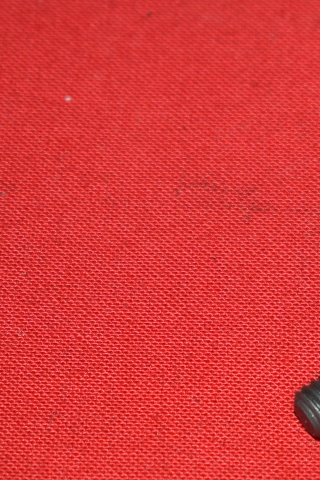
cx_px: 476
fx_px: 2933
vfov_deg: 9.3
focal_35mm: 220
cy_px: 317
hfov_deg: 6.2
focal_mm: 52
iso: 400
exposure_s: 1/200
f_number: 5.6
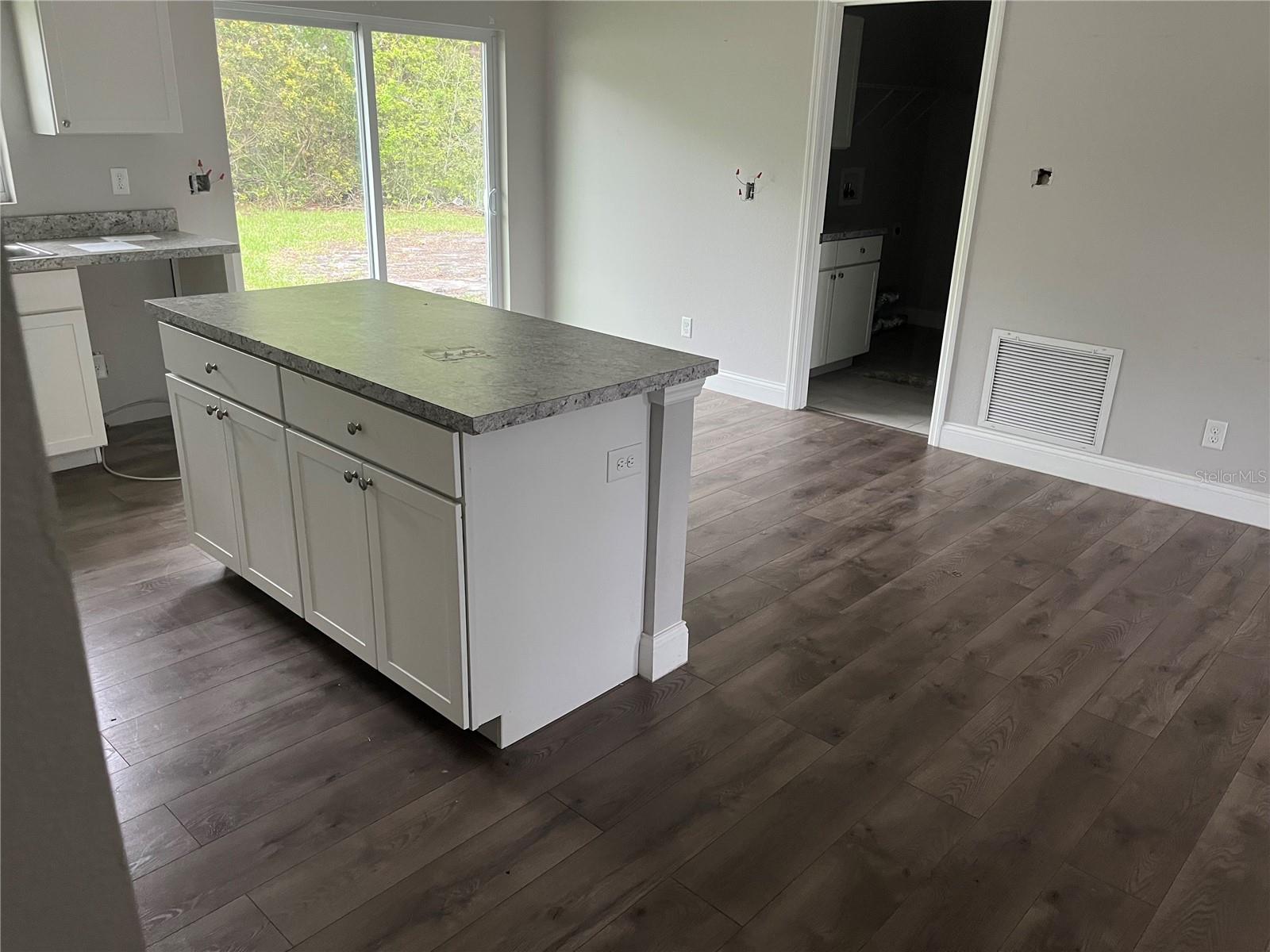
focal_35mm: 26
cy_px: 476
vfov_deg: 53.1
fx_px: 954
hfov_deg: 67.3
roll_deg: -1.6
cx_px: 635
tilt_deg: -22.3
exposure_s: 1/60
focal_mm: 5.1
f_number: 1.6
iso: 200
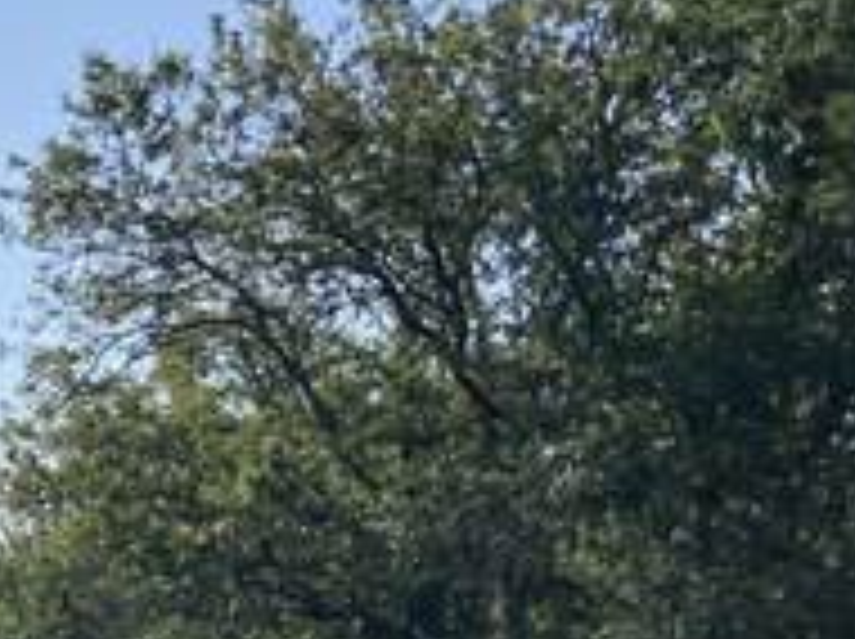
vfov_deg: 12.3
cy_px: 724
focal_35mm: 118
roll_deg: -3.1
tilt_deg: -1.5
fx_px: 2911
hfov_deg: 14.8
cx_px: -621
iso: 20
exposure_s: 1/2433
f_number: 1.8
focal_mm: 3.99
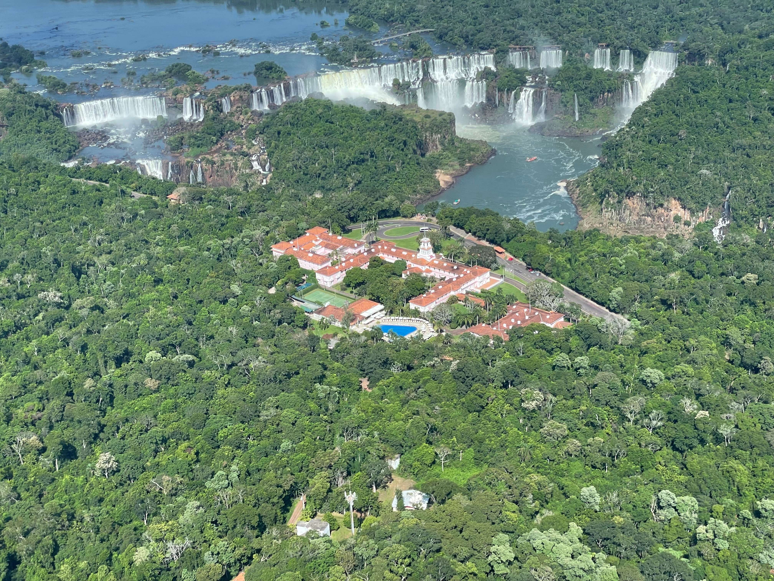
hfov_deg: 36.8
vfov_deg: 28.0
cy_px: 290
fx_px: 1163
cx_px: 387
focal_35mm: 52
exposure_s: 1/872
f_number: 2
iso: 25
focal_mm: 6
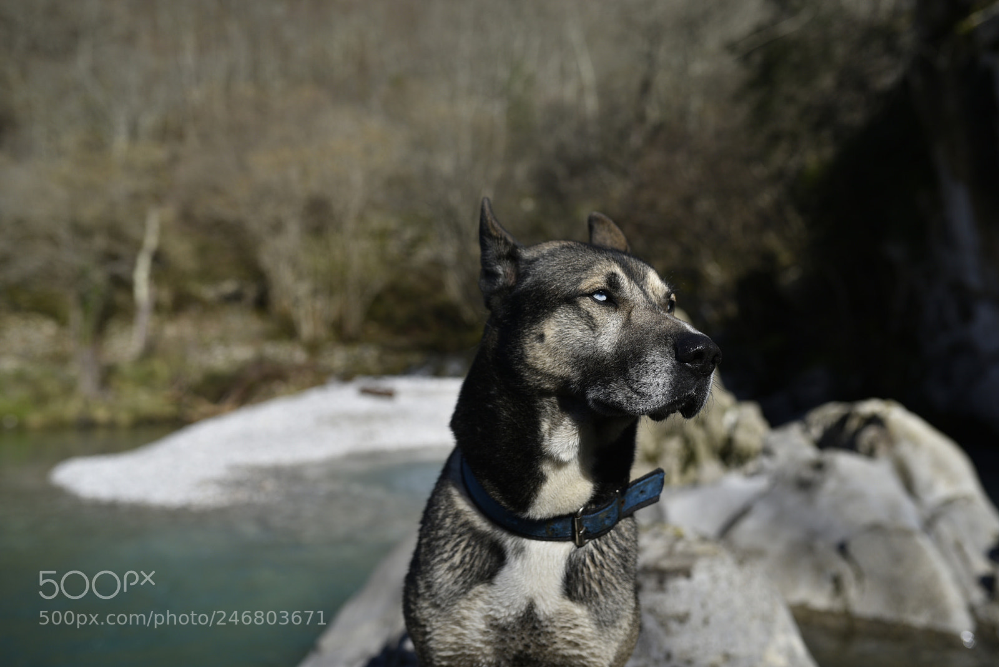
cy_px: 334
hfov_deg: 54.4
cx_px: 500
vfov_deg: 37.9
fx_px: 972
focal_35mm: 35
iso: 100
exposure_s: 1/2500
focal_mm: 35
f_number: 3.5
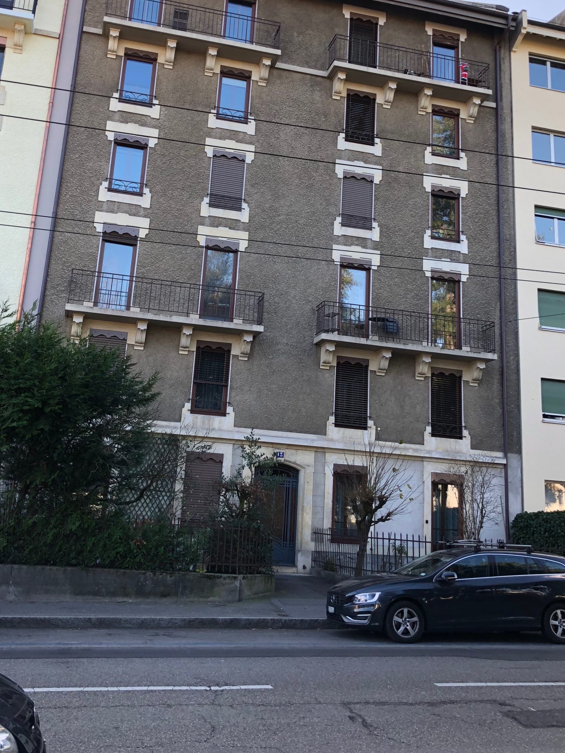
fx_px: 805
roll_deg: -2.7
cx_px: 258
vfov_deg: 49.7
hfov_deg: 38.6
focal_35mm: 37
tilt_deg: +16.7
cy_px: 287
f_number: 1.8
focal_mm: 4
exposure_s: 1/209
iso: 20
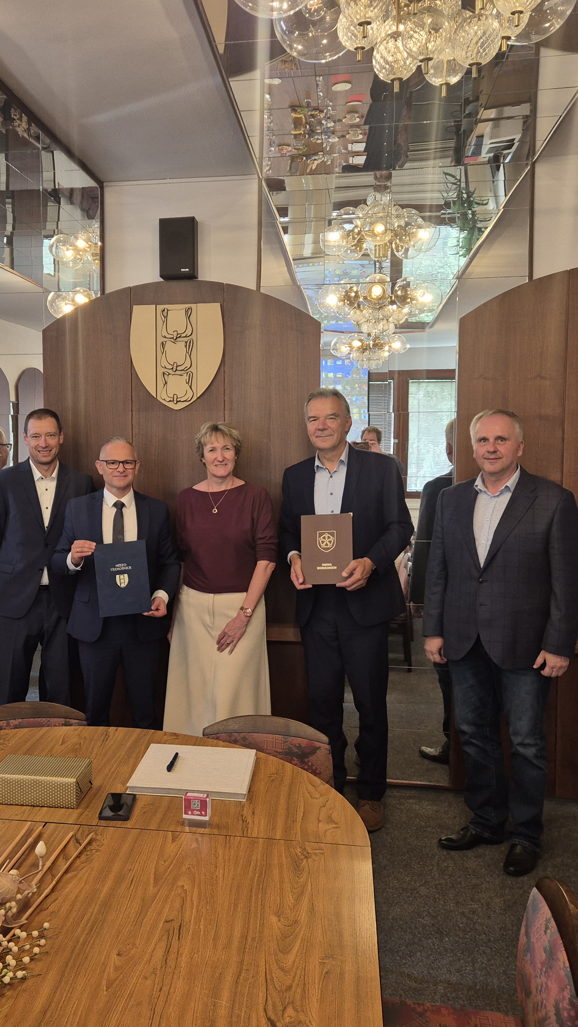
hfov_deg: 34.3
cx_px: 184
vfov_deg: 58.0
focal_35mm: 34
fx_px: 926
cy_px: 506
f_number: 1.8
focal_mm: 5.4
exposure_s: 1/100
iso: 200
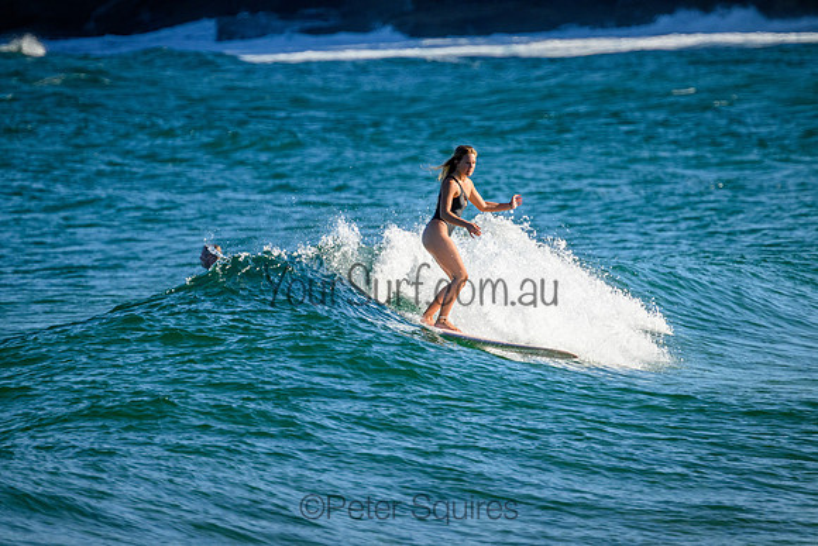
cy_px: 273
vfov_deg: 1.7
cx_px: 409
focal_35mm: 800
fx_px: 18181
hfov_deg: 2.6
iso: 1400
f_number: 11
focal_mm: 800
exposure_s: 1/2000
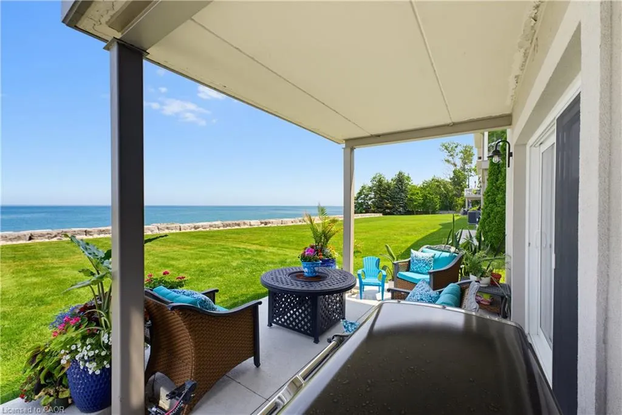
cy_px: 208
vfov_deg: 81.3
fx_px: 242
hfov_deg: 104.2
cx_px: 311
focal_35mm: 14
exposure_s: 1/125
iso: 800
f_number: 11
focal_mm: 14
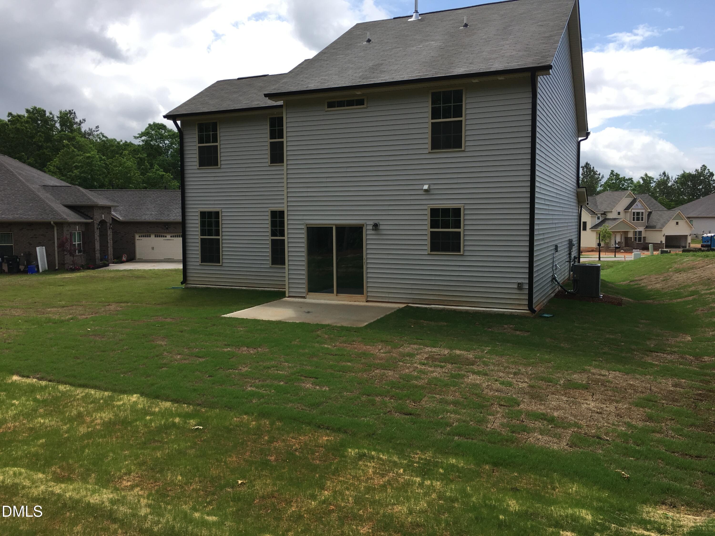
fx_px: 599
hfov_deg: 61.7
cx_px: 358
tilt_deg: -3.6
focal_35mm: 29
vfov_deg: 48.2
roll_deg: -0.2
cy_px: 268
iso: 25
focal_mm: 4.15
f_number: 2.2
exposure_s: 1/1326
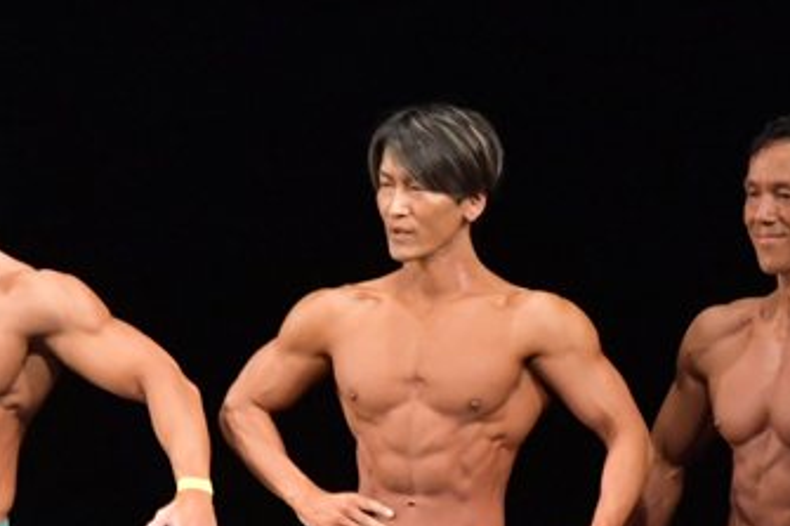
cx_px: 895
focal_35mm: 624
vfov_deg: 2.2
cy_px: 587
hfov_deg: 3.3
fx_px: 13686
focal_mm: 180
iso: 8000
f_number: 5.6
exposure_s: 1/400
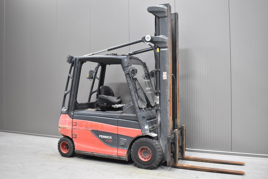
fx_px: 246
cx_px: 134
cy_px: 90
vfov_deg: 40.0
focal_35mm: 33
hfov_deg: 57.2
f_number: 4
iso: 1600
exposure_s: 1/40
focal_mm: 22
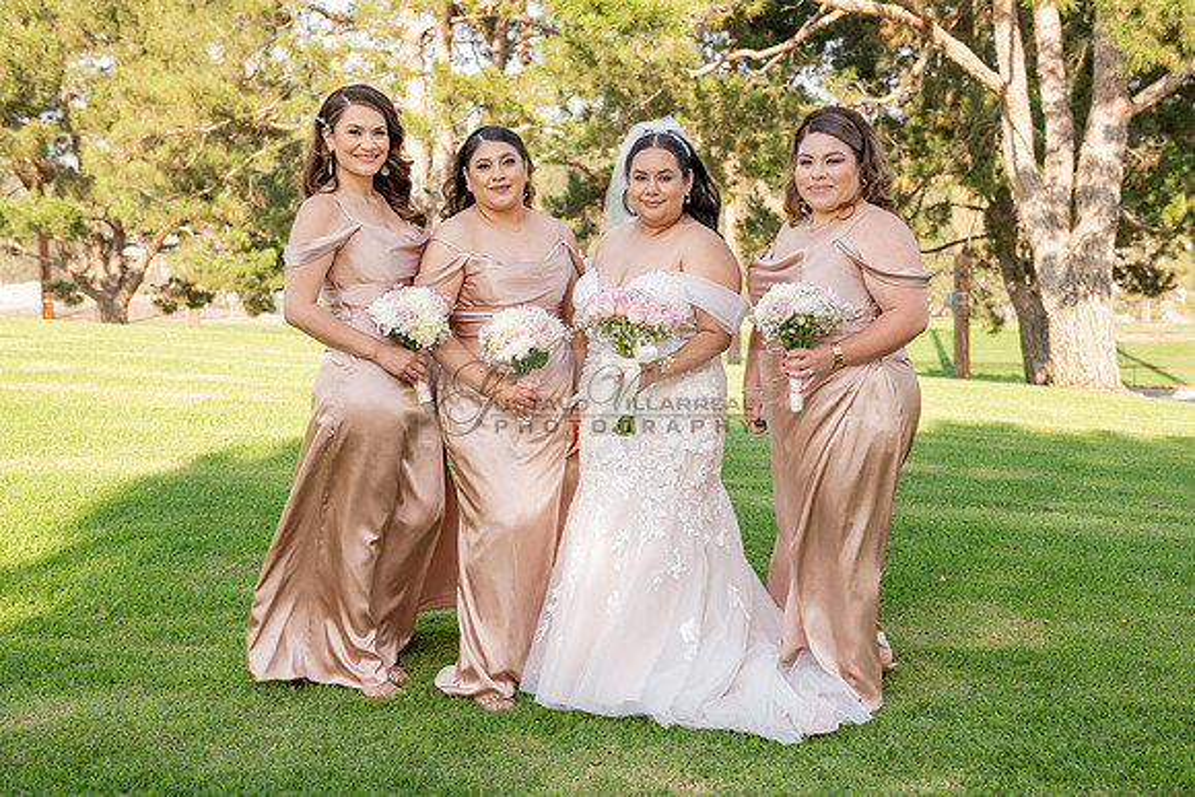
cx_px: 612
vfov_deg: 29.9
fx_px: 1495
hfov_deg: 43.6
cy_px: 392
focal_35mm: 45
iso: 80
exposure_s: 1/160
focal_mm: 42
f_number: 4
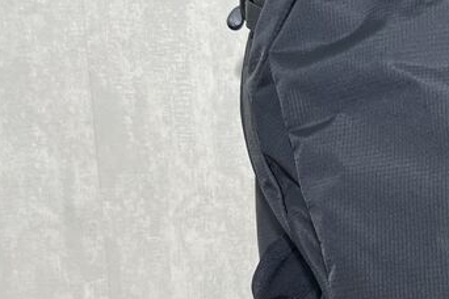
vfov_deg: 14.4
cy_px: 190
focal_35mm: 95
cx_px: 511
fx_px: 1185
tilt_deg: -10.4
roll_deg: +1.9
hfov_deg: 20.3
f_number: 1.5
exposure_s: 1/121
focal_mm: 5.7
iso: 80
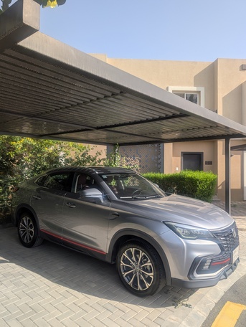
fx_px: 227
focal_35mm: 24
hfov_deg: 56.9
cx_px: 123
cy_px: 164
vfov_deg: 71.5
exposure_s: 1/5464
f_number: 1.68
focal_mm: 6.9
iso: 20
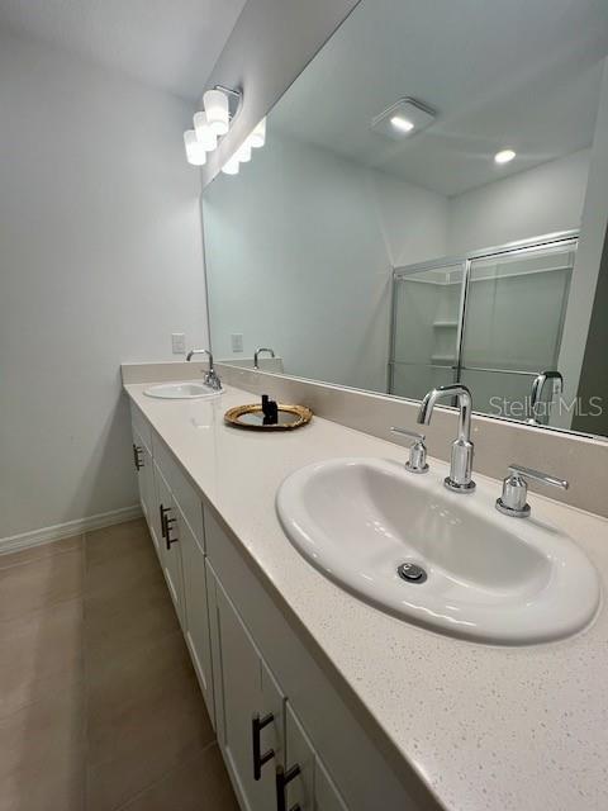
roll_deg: +0.3
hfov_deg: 89.9
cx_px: 304
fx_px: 304
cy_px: 406
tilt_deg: -11.2
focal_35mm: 13
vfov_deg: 106.2
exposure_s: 1/120
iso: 40
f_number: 1.8
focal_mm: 1.57
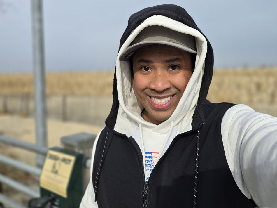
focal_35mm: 31
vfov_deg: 44.9
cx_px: 138
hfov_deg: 58.4
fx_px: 248
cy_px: 73
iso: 12
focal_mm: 6.3
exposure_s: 1/645
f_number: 1.7
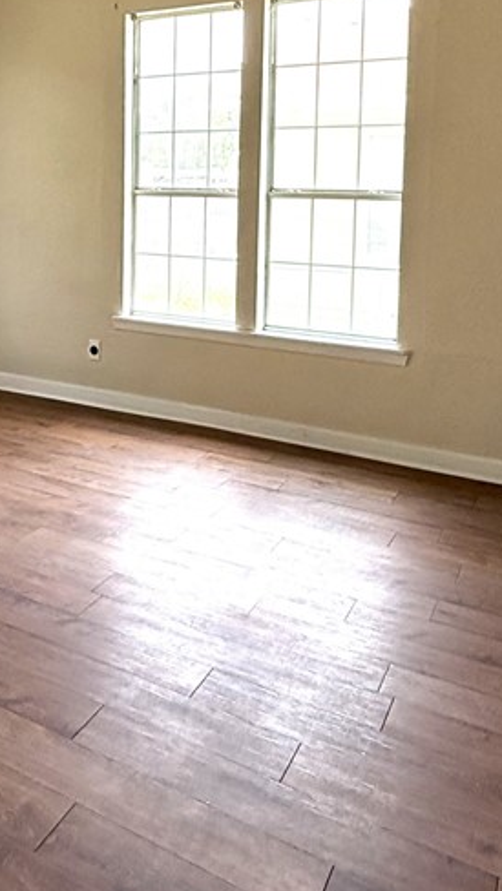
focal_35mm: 32
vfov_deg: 58.3
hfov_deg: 35.6
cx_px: 104
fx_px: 756
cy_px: 237
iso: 64
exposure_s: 1/297
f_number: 2.2
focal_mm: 2.22
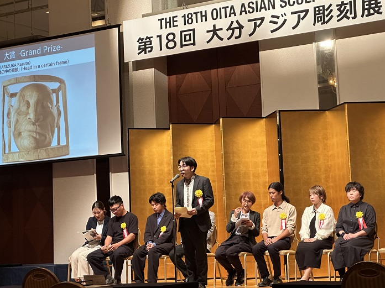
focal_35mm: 83
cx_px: 202
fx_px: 922
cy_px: 133
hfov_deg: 23.6
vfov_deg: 17.8
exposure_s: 1/60
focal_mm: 9
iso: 320
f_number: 2.8
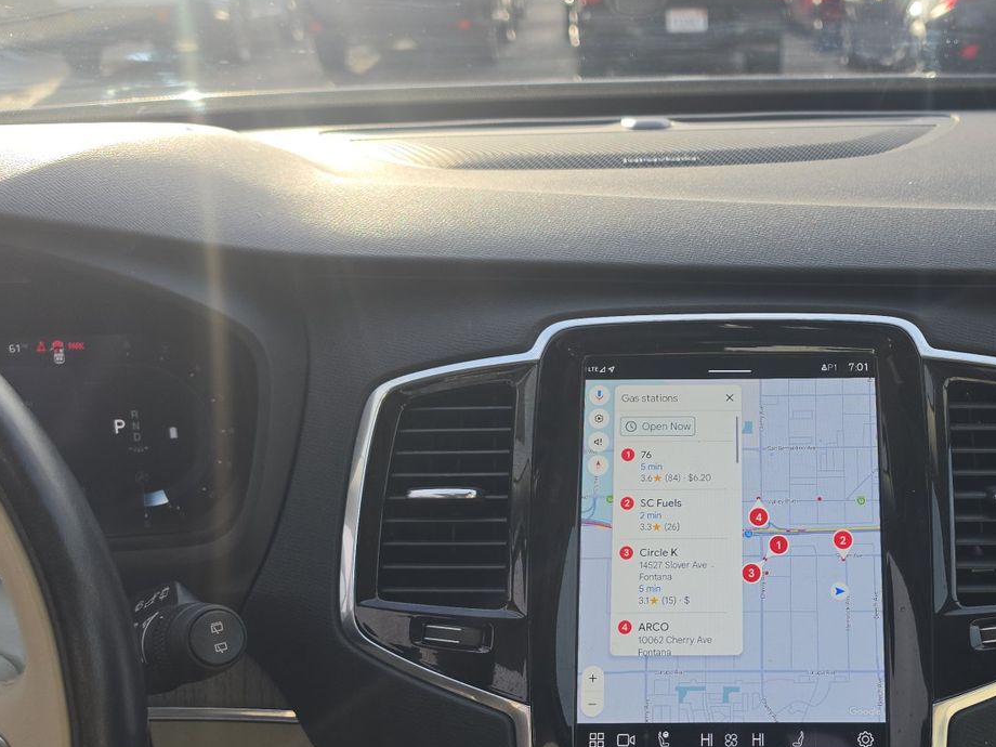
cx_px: 724
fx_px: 1151
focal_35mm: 40
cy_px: 489
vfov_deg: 35.7
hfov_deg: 45.5
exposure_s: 1/229
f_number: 1.4
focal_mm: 6.5
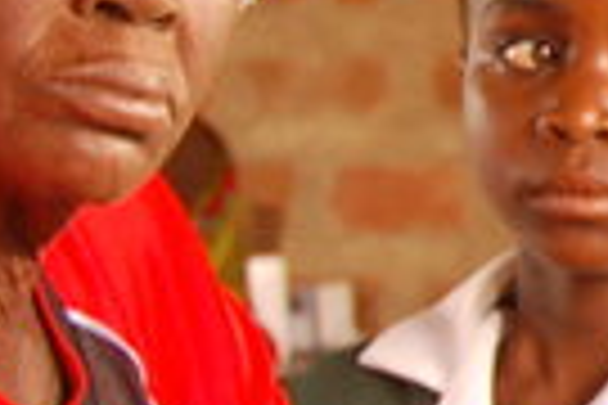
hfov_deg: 5.2
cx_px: 1459
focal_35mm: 388
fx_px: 6552
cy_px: 25
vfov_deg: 3.5
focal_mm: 34
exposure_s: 1/50
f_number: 4.5
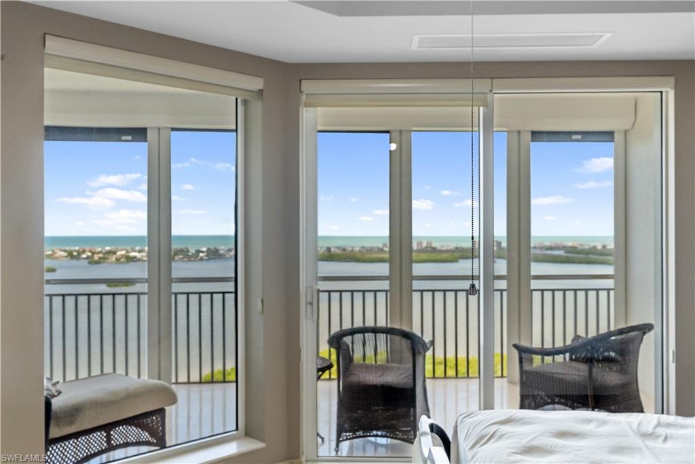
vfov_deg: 41.1
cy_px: 232
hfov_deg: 58.7
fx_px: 618
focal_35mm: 32
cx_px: 348
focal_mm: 32
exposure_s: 1/200
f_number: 8
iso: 2500
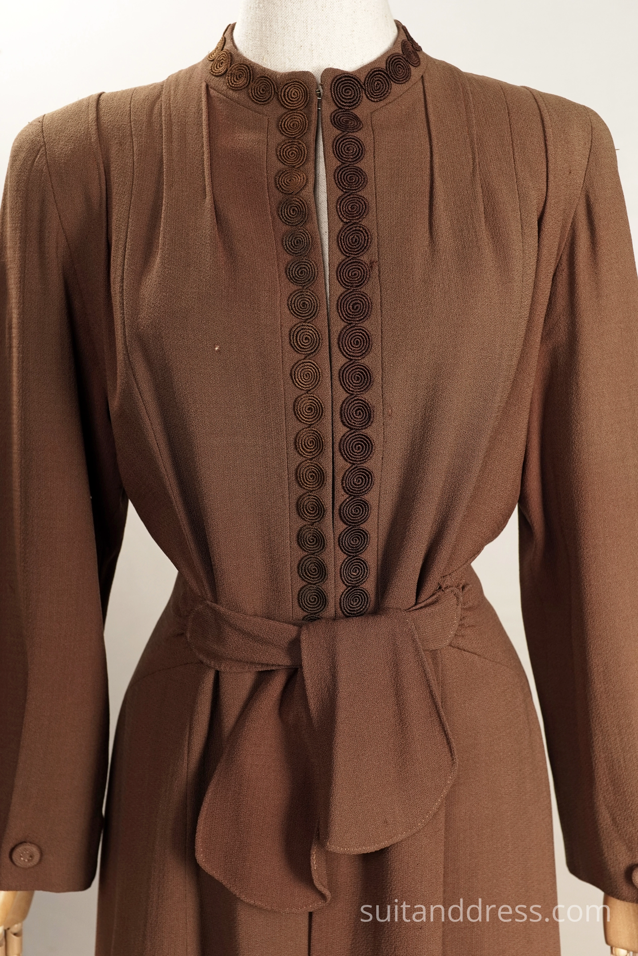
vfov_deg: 41.1
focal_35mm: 48
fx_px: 1276
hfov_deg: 28.1
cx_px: 319
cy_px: 478
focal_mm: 32
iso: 400
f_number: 4.5
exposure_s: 1/80
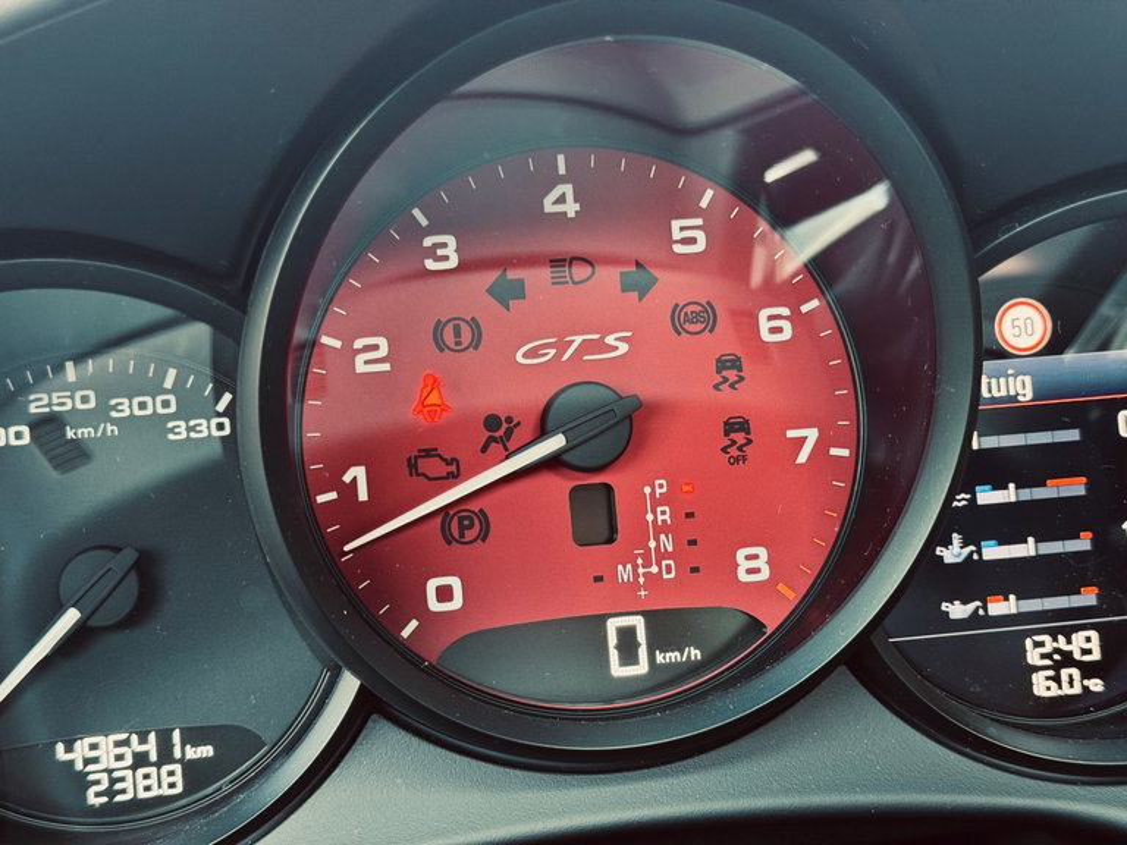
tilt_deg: -14.9
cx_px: 564
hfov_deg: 39.7
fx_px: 1563
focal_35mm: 48
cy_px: 422
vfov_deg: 30.3
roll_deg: +1.1
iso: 125
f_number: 1.78
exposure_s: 1/60
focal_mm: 6.76
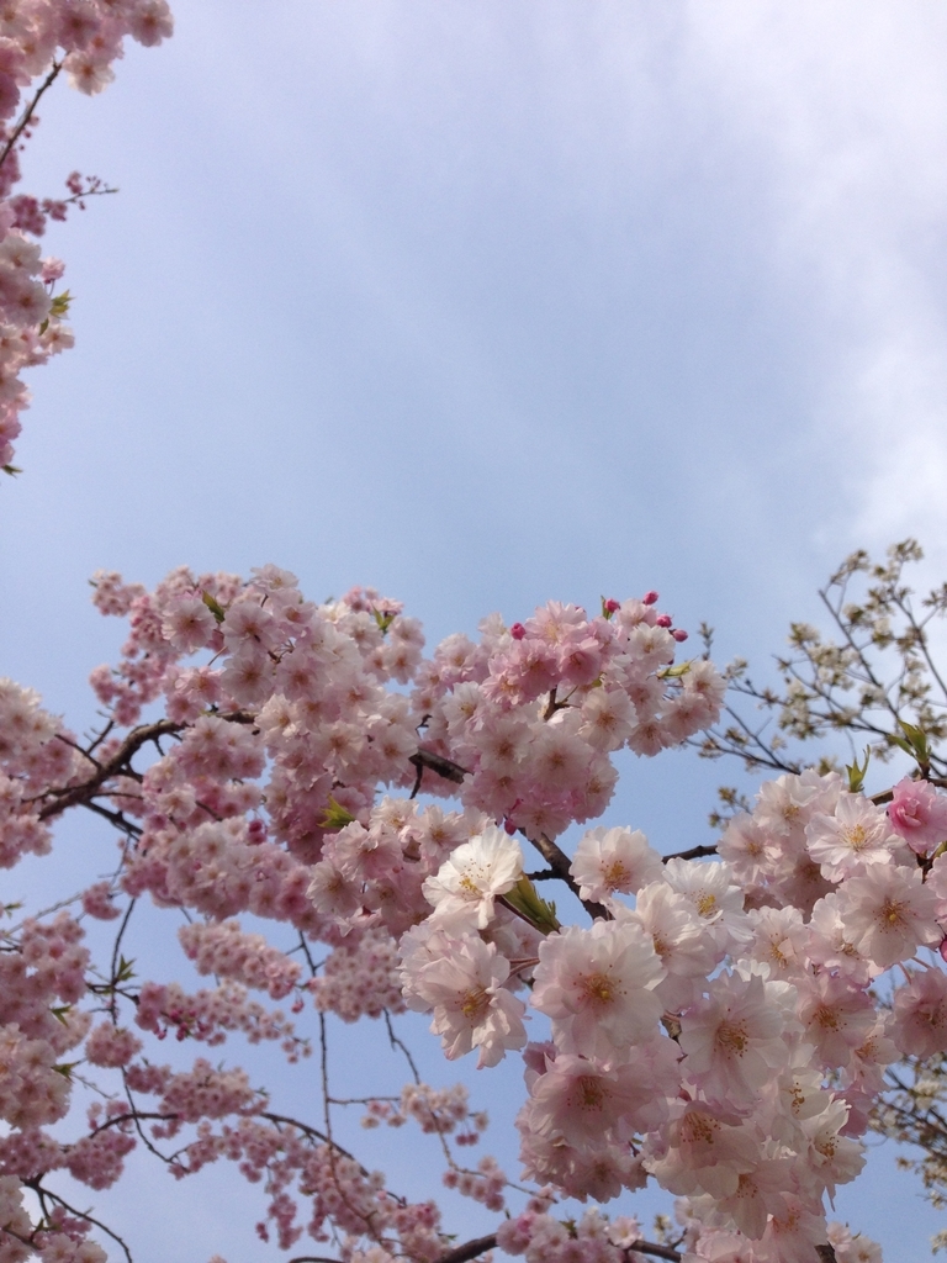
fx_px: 1204
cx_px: 474
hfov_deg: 42.9
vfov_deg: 55.4
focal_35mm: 33
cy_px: 632
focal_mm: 4.12
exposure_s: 1/1808
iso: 50
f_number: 2.4
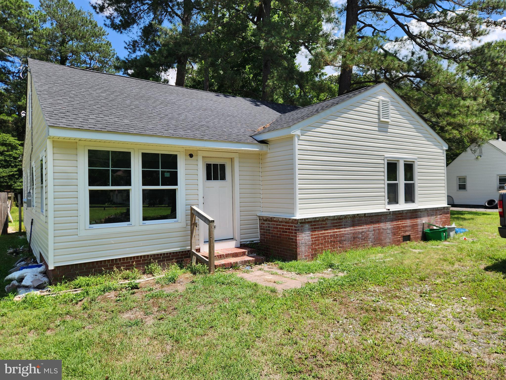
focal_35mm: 23
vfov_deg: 58.9
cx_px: 253
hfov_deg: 73.9
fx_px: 336
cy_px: 190
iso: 20
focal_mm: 5.4
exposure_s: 1/1132
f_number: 1.8
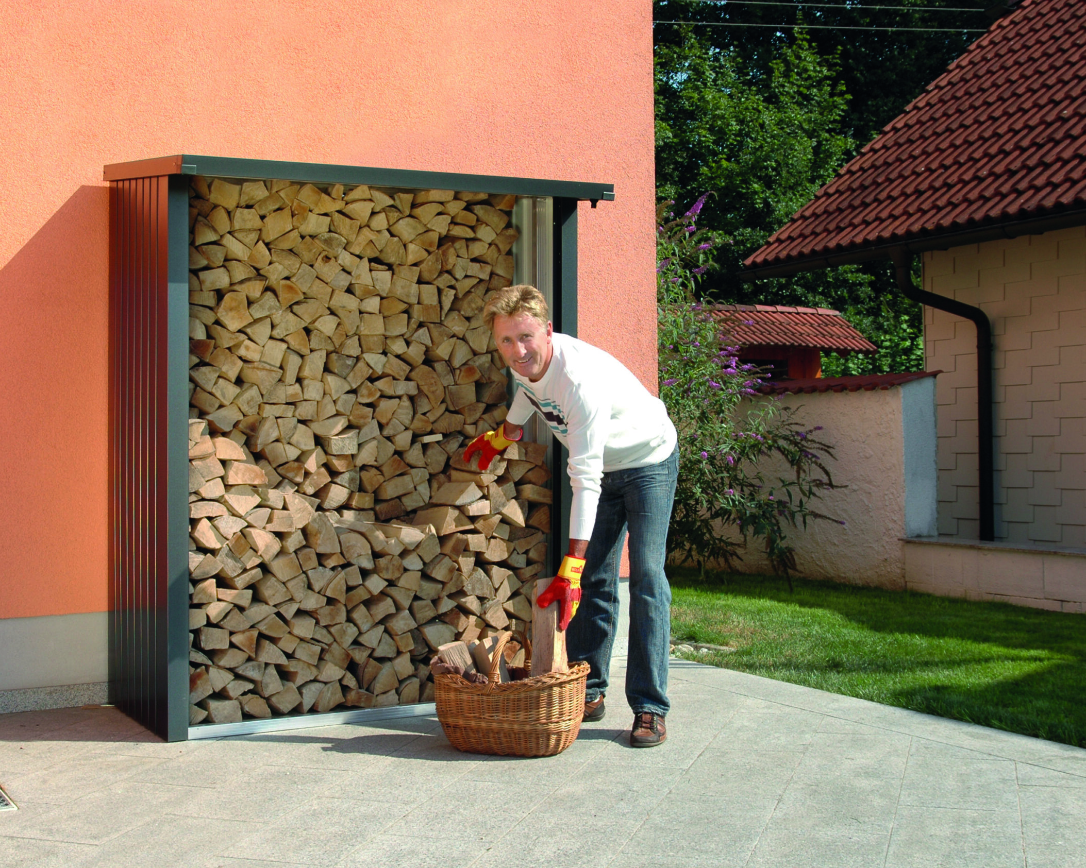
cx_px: 477
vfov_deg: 30.5
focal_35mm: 50
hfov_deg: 37.6
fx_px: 1593
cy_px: 434
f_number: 8
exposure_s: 1/320
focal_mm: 29
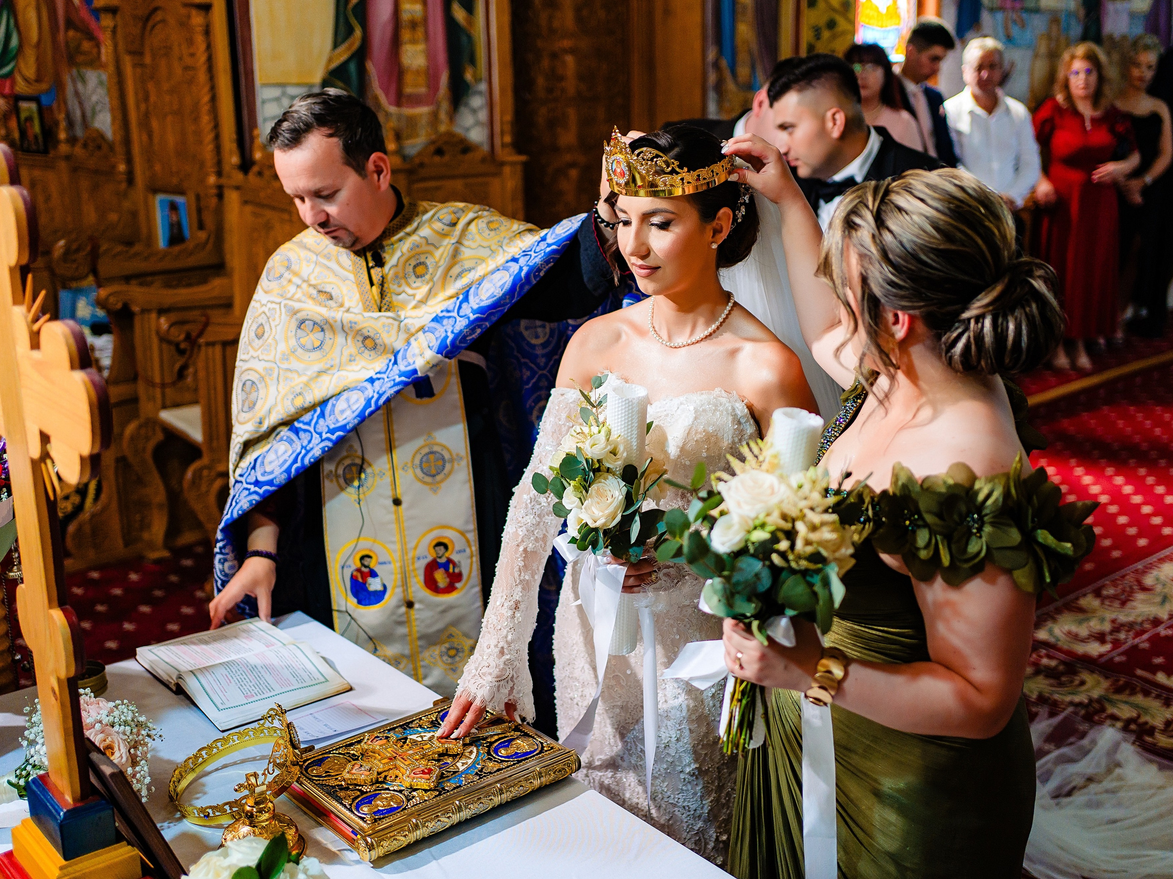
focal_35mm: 38
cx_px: 596
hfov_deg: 49.0
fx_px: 1288
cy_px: 439
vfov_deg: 37.7
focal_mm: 35
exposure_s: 1/320
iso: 1000
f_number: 1.8
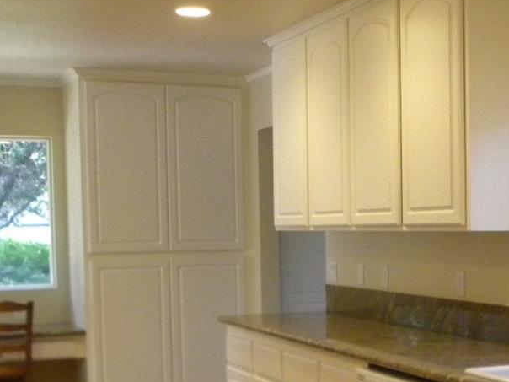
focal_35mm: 72
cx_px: 429
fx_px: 1059
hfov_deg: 26.4
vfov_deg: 20.0
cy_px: 347
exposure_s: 1/73.2
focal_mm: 5.2
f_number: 2.8
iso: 400
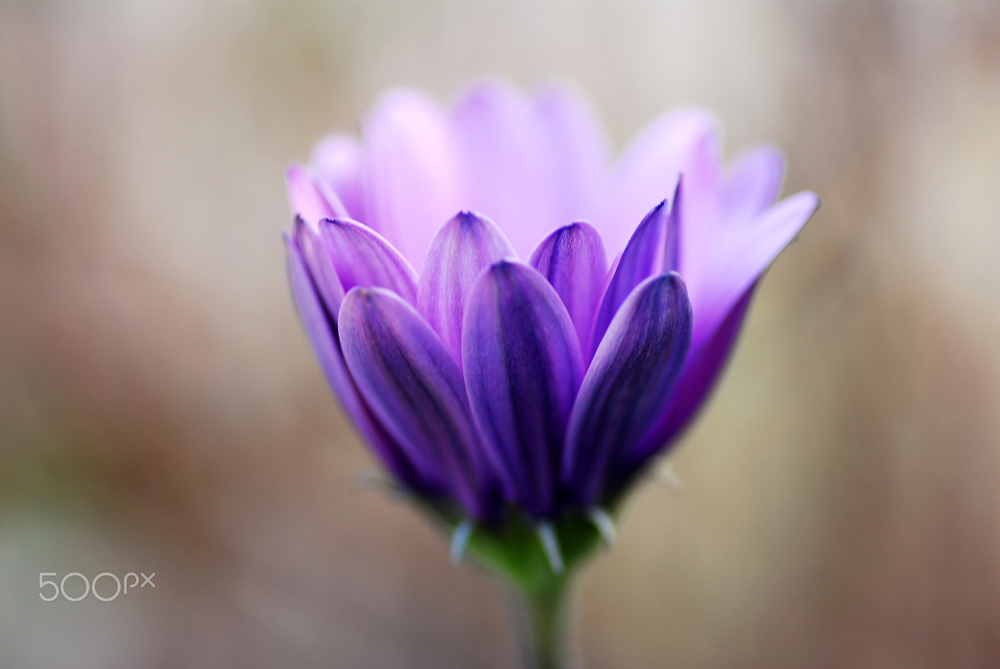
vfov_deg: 10.2
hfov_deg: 15.2
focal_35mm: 135
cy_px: 334
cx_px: 500
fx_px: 3754
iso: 100
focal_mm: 90
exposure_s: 1/45
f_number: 4.5
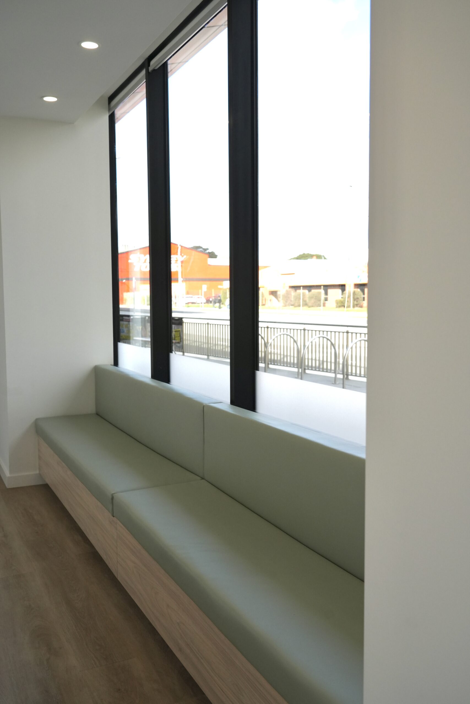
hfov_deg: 41.1
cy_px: 352
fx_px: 627
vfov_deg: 58.7
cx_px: 235
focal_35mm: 32
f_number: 6.3
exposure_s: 1/1600
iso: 1250
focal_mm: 32
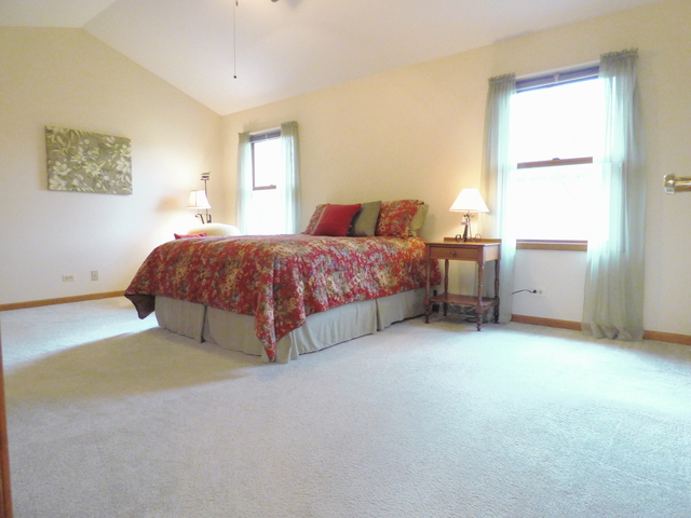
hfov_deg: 81.7
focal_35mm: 20
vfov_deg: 66.0
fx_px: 399
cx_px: 346
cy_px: 259
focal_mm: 3.58
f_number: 2.8
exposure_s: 1/60
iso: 400
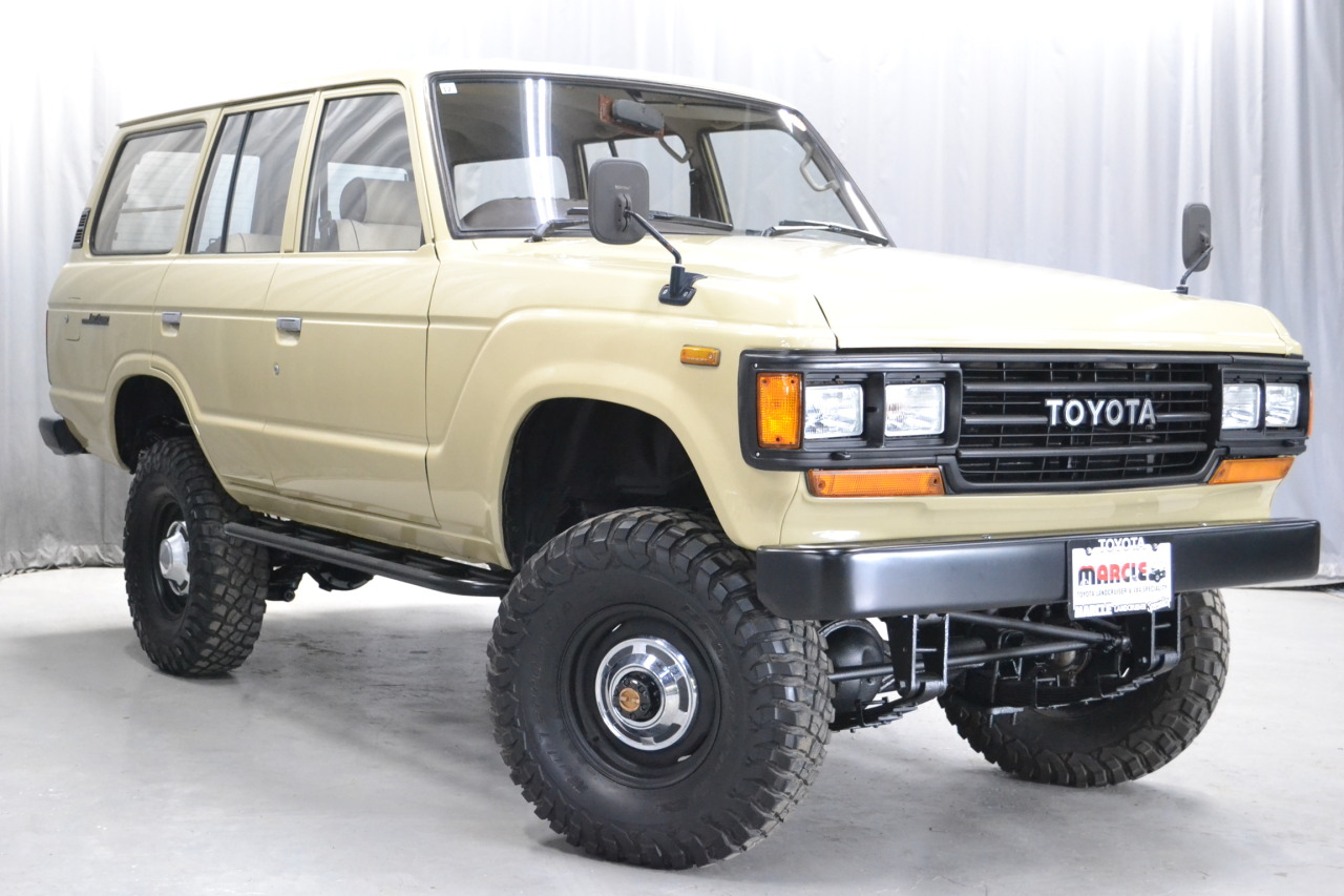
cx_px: 672
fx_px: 1904
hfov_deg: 38.9
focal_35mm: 51
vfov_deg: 26.5
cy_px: 448
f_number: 5
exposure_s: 1/40
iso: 3200
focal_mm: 34
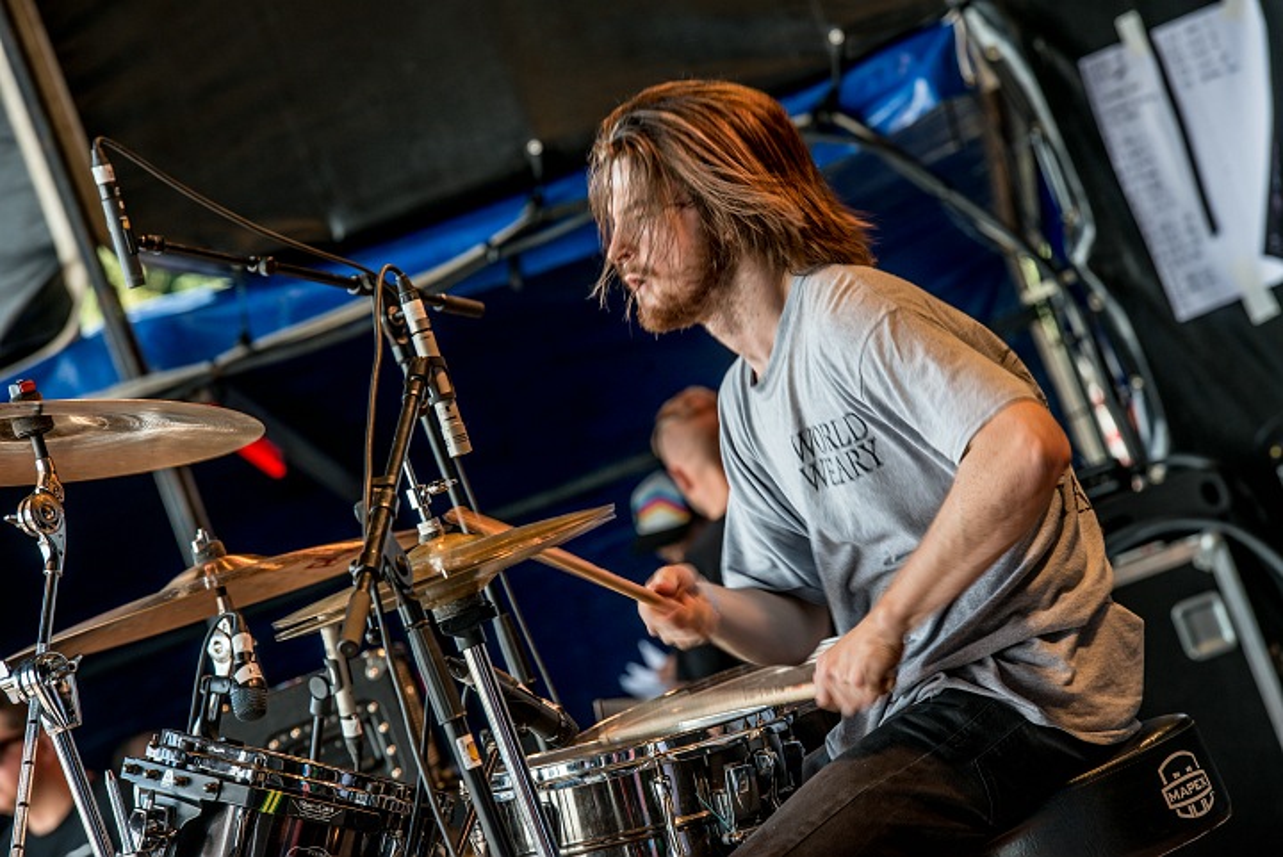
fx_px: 6062
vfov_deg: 8.1
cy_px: 428
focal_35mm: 170
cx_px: 642
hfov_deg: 12.1
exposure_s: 1/100
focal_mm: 170
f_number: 7.1
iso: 64
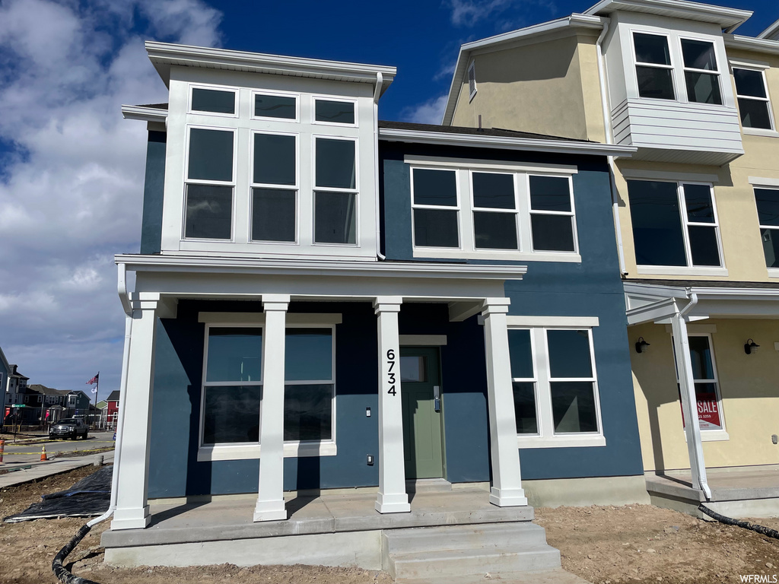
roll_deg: +1.5
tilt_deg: +11.8
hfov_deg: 67.3
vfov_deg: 53.1
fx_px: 585
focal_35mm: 26
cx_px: 390
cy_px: 292
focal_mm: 4.2
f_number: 1.6
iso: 32
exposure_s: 1/10753
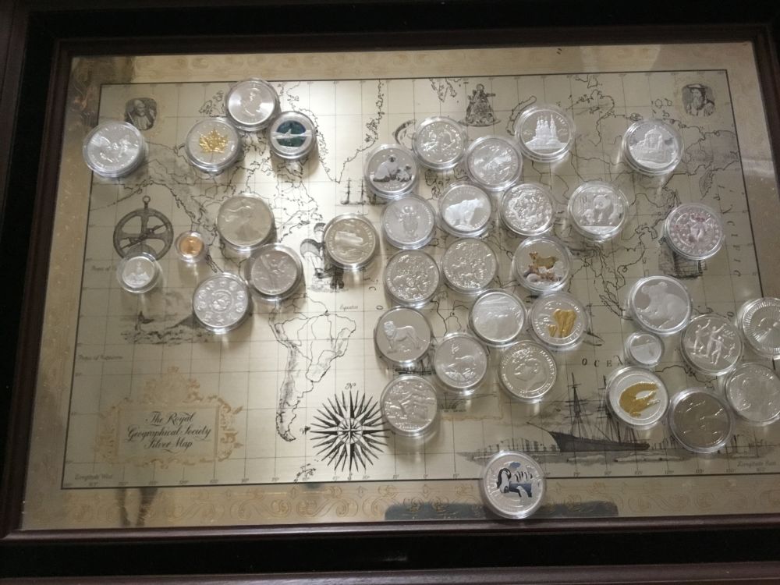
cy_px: 292
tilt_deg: -75.0
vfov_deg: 45.4
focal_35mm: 31
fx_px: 699
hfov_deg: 58.4
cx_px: 390
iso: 160
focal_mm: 3.3
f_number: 2.4
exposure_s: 1/30
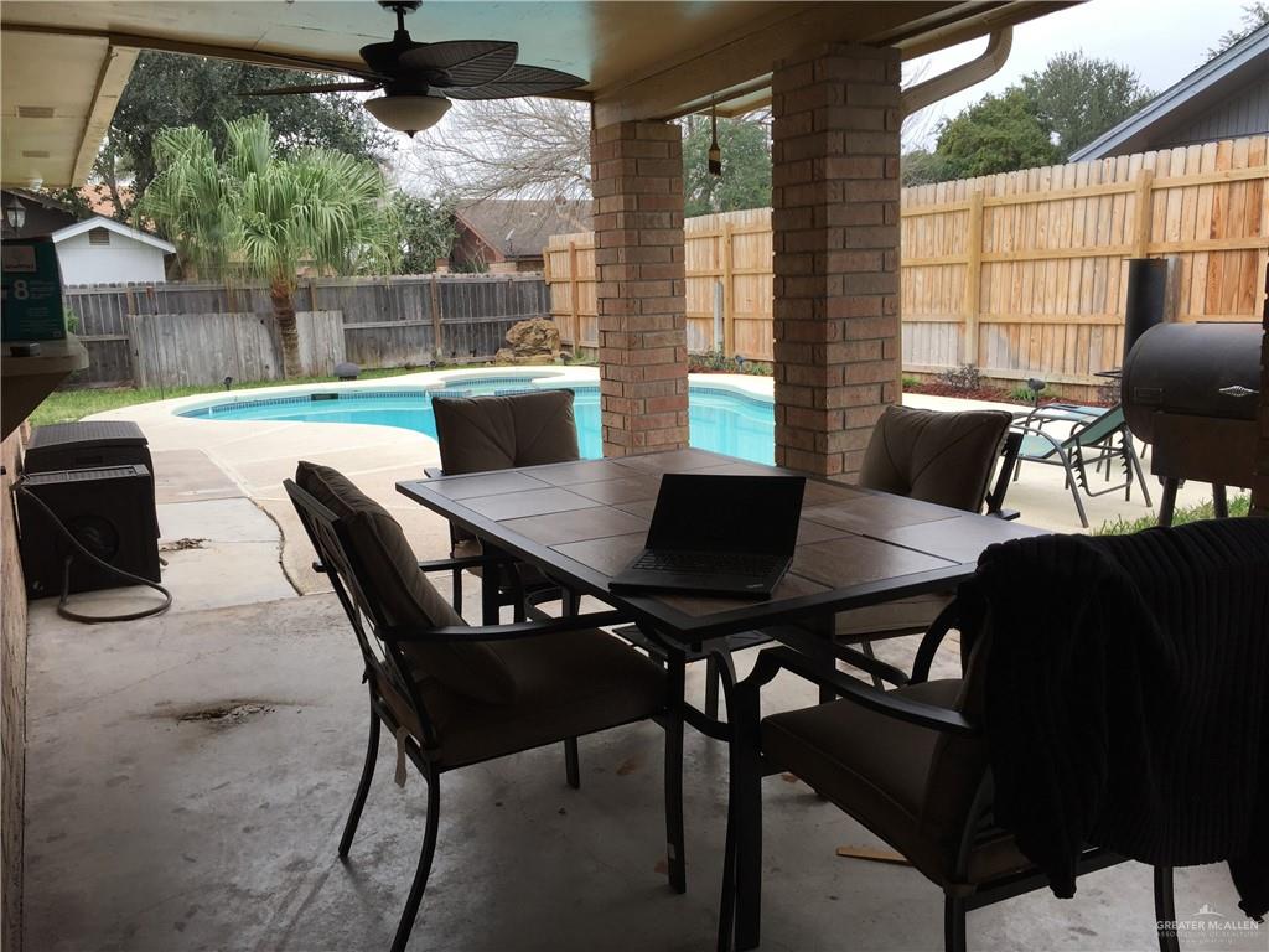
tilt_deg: -10.0
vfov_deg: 48.2
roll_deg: -0.3
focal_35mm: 29
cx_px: 634
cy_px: 476
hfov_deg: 61.7
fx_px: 1063
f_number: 2.2
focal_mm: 4.15
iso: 32
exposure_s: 1/682
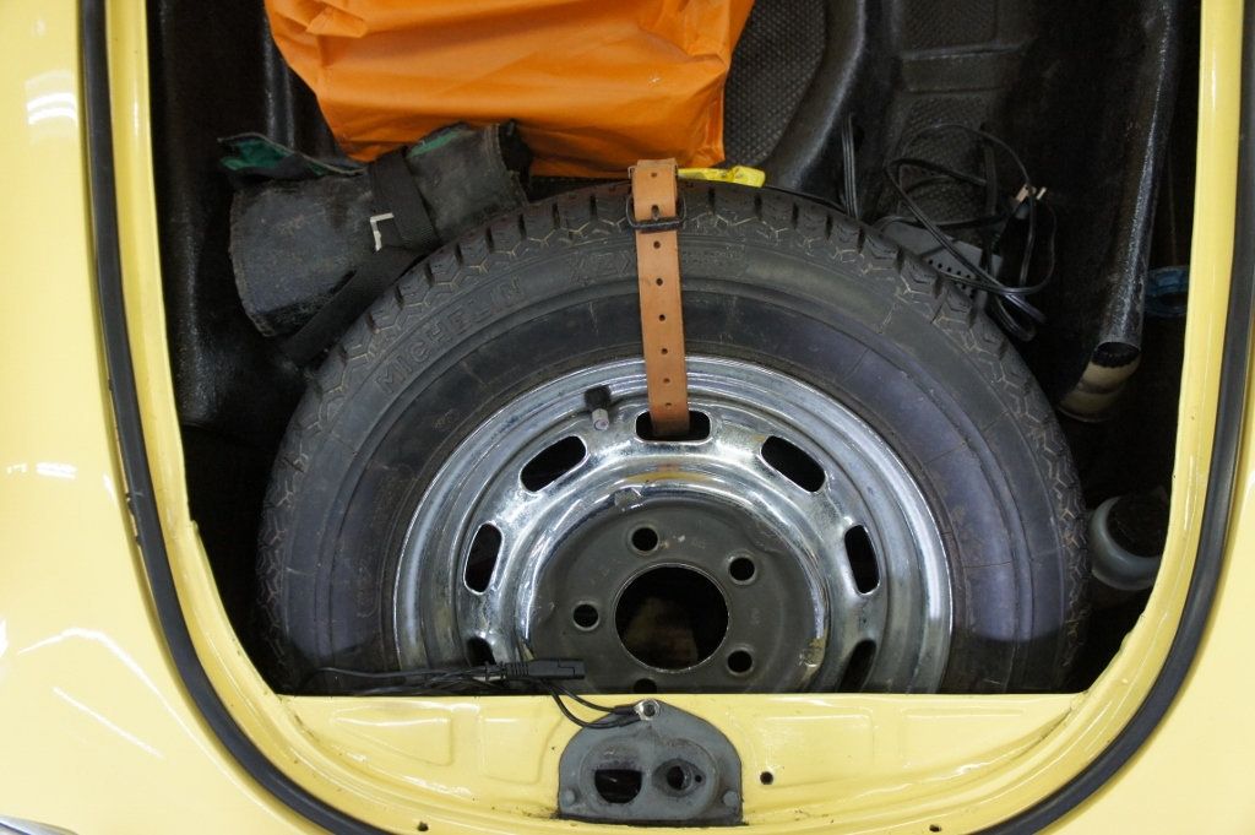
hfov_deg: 59.5
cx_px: 628
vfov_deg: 41.6
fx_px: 1097
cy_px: 418
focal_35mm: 32
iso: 1600
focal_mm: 21
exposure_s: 1/200
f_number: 4
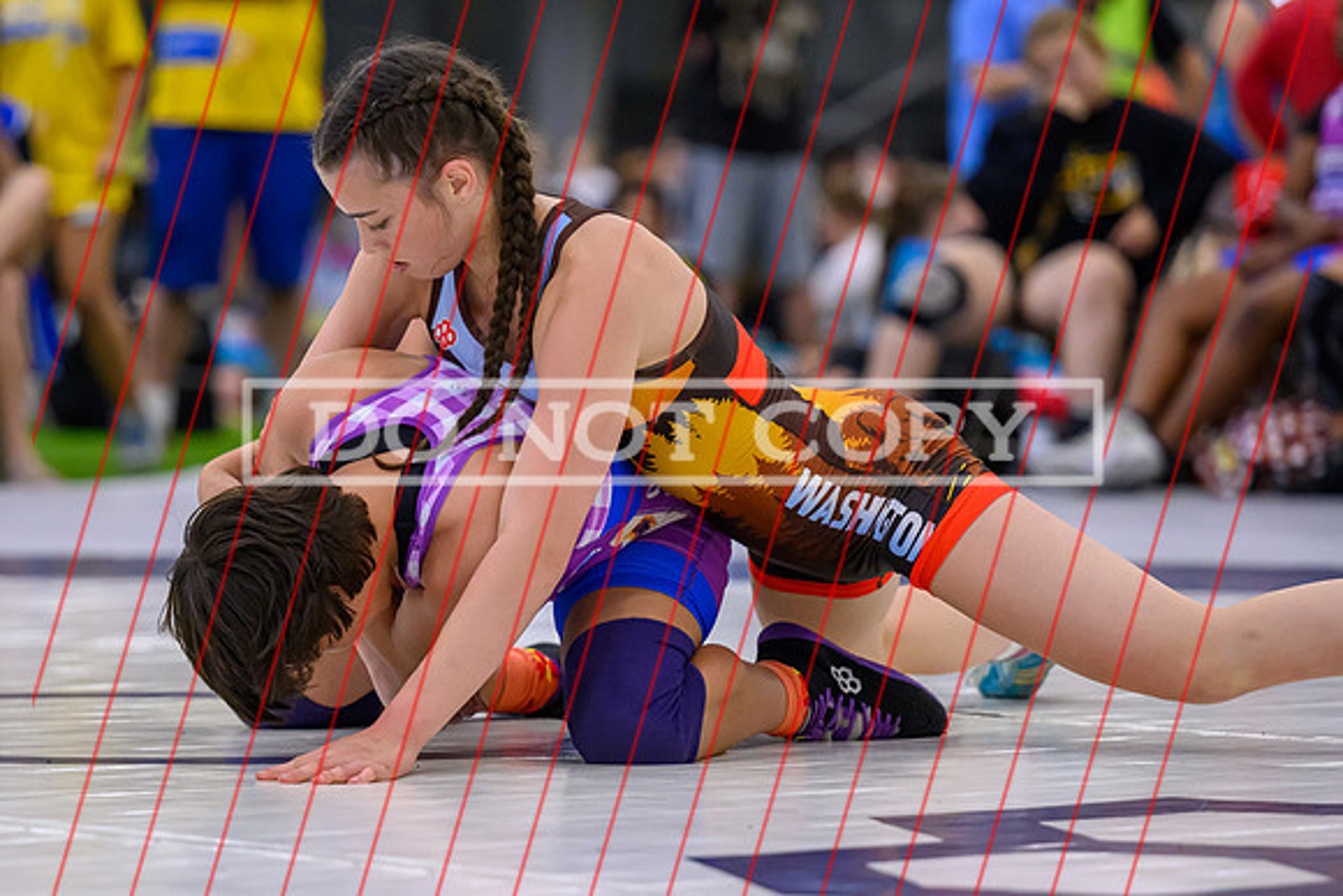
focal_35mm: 193
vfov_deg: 7.1
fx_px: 7216
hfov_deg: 10.6
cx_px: 506
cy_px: 508
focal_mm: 135
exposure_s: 1/800
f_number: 2.8
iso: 6400
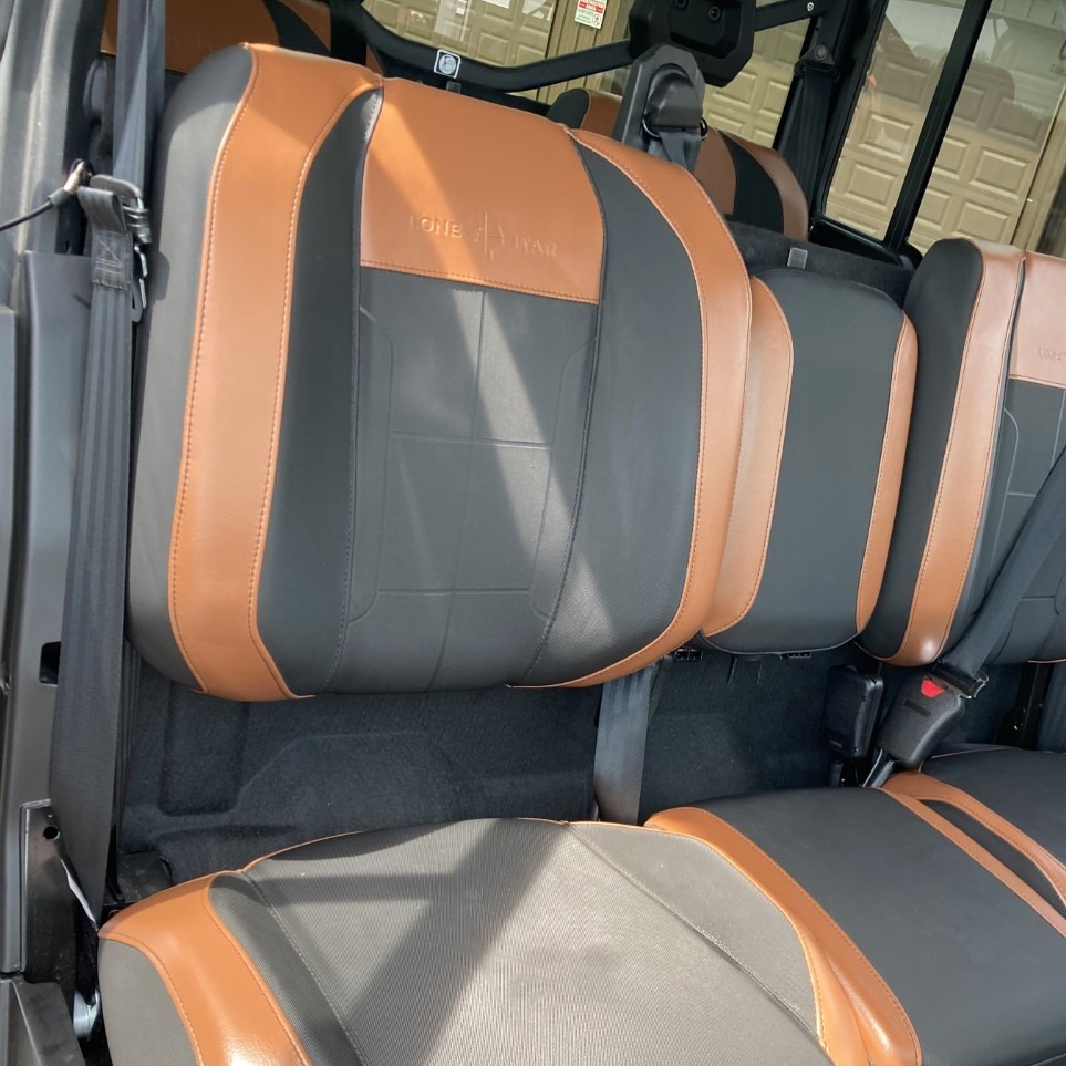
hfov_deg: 44.4
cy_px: 563
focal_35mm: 37
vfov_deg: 44.9
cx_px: 690
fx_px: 1289
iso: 40
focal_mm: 3.99
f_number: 1.8
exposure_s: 1/121
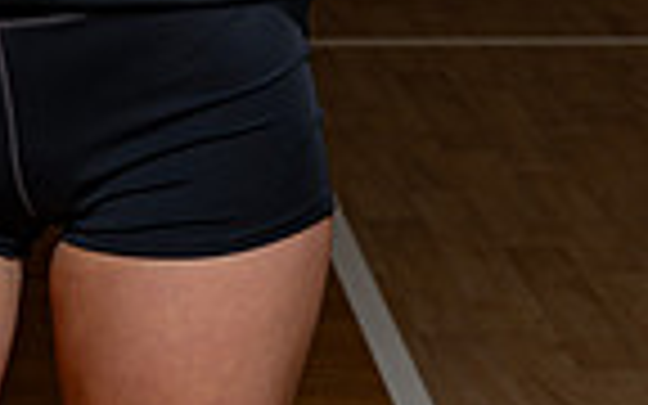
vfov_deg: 6.2
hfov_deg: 10.2
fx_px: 3603
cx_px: 40
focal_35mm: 204
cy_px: -500
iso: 100
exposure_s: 1/250
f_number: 8
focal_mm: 64
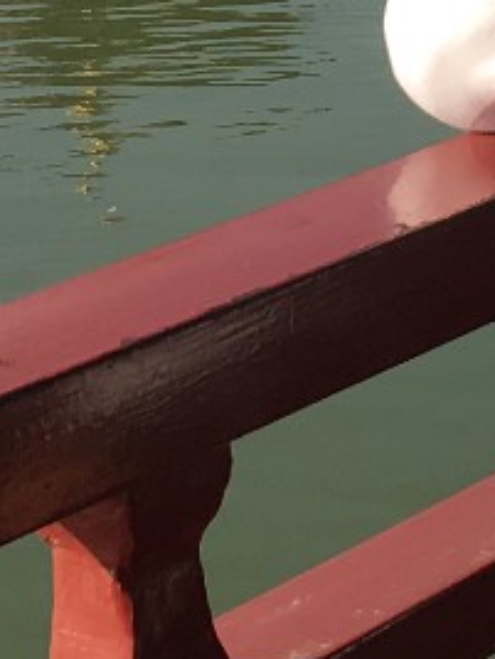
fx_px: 3298
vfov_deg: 11.0
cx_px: 529
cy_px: -337
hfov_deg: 8.5
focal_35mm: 173
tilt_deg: -6.7
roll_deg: +0.5
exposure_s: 1/1202
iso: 25
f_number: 2.2
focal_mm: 4.15
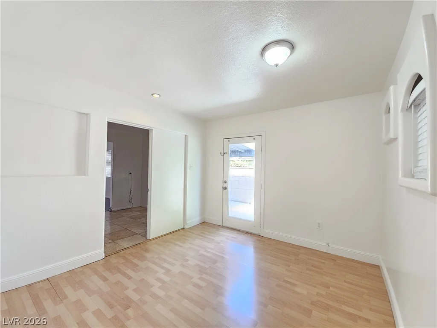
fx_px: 164
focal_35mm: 13
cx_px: 218
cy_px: 164
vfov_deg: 89.9
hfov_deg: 106.2
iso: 200
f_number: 2.2
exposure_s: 1/60
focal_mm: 2.2
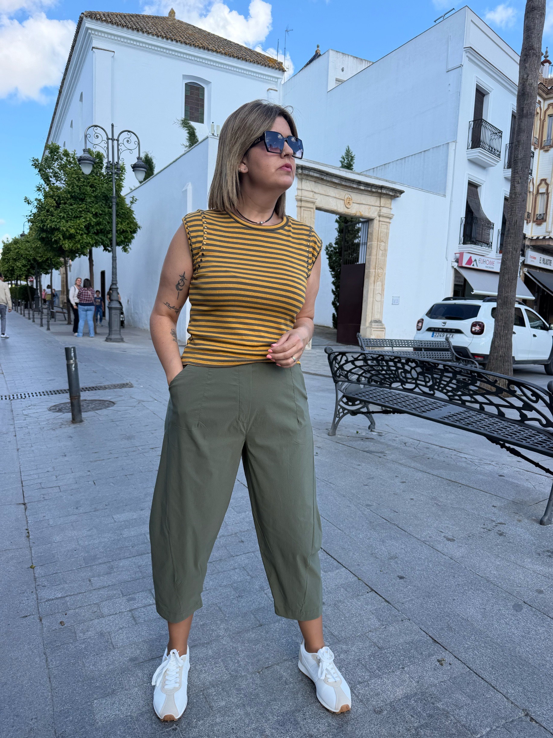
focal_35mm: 24
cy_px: 369
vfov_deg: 71.6
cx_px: 276
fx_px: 511
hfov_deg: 56.8
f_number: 1.78
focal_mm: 6.76
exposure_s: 1/1522
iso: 100
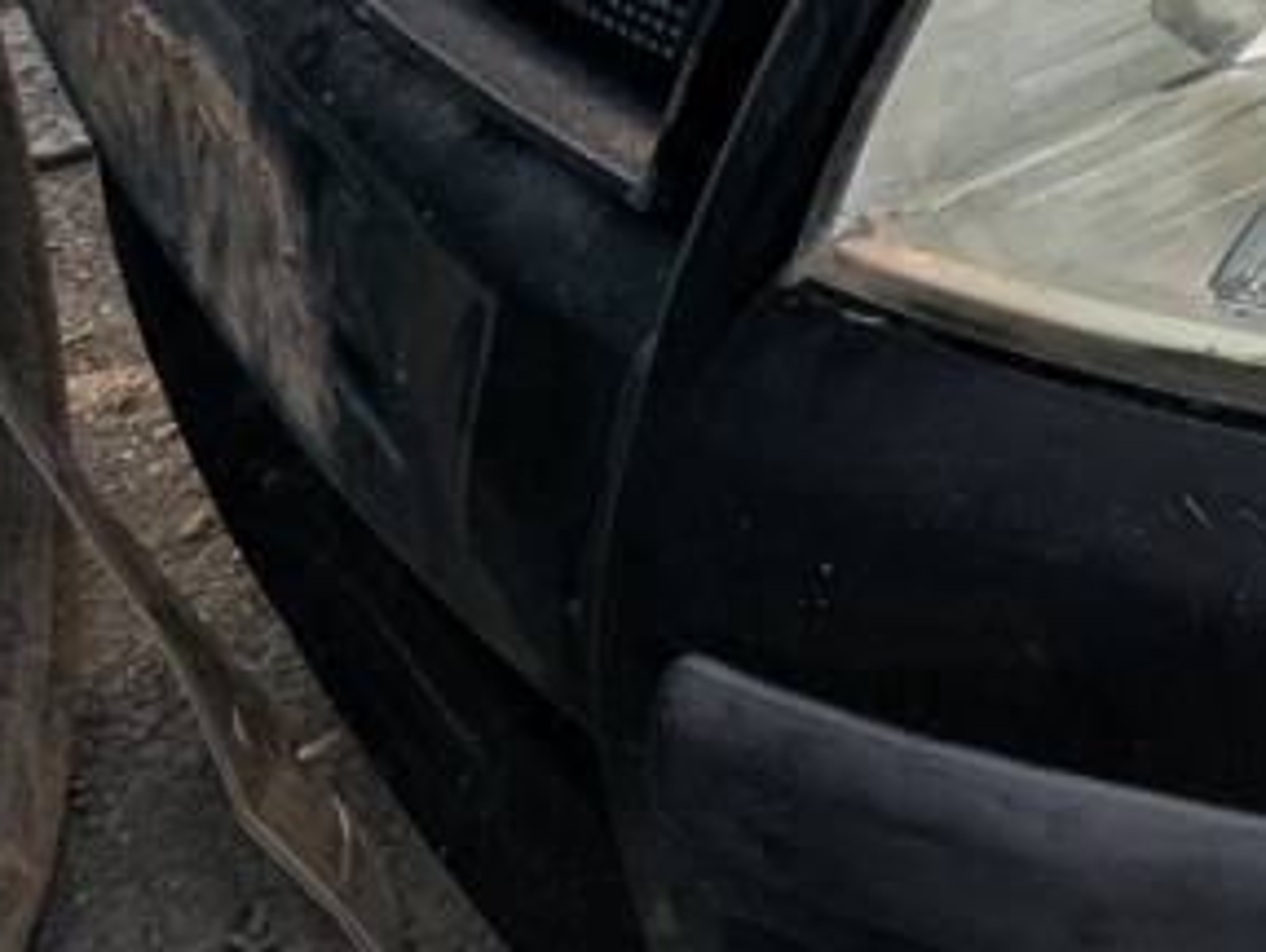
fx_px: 2929
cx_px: 2197
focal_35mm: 80
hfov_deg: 19.2
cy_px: -547
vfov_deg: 16.5
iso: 50
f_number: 2.2
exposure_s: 1/424
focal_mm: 2.35
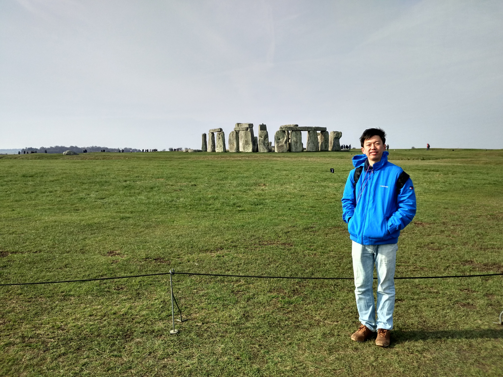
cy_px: 188
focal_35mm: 30
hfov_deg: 60.0
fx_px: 436
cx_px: 252
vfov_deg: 46.8
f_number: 2
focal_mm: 4.12
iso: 100
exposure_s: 1/456
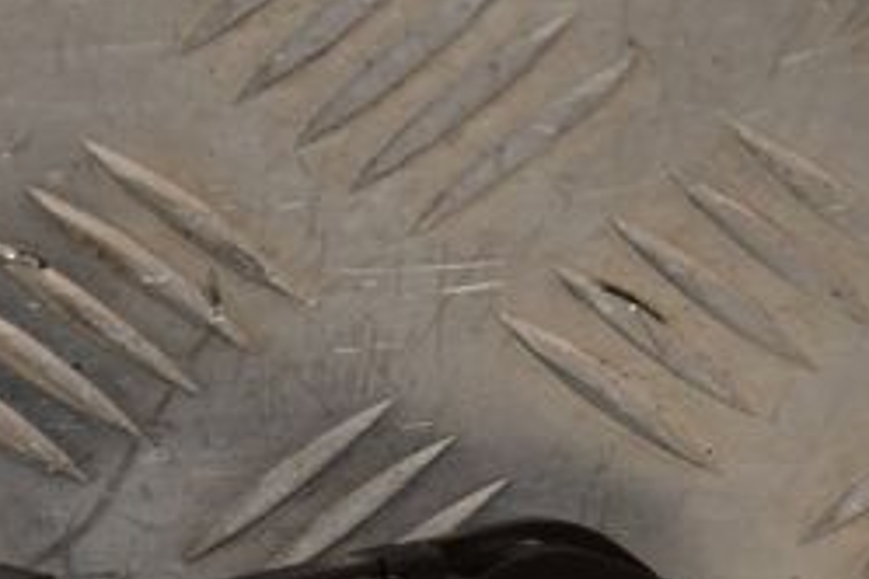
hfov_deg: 5.9
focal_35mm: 347
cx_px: 237
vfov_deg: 4.0
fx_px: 8376
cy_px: 732
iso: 800
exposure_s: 1/200
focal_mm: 90
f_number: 7.1
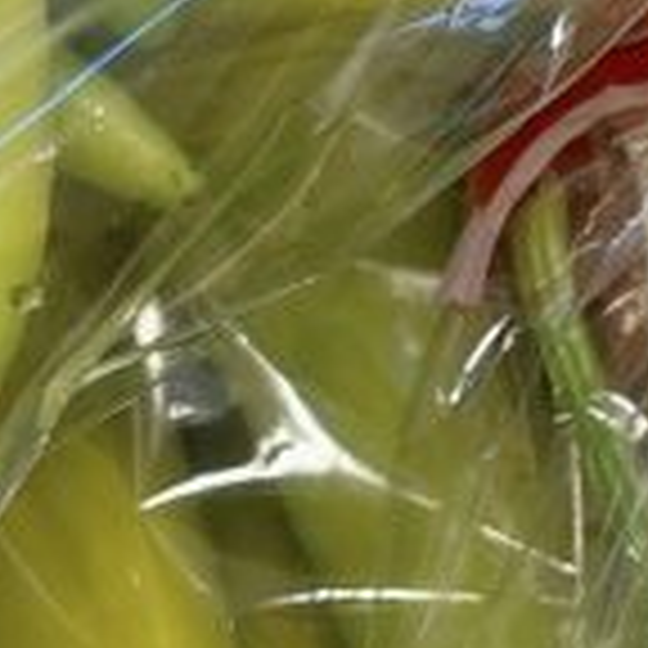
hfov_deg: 11.3
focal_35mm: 153
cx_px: 716
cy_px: 423
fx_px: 3240
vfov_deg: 11.4
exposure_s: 1/120
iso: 100
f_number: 1.6
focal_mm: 5.96
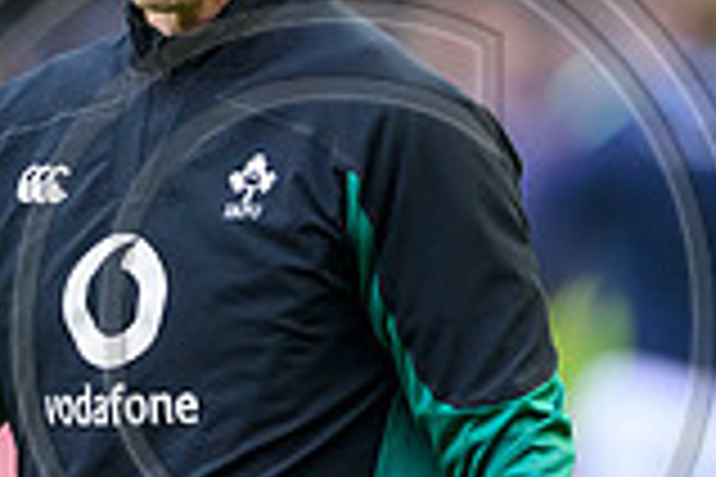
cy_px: 317
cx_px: 302
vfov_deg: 0.7
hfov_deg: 1.0
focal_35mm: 2045
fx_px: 40670
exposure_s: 1/1000
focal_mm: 560
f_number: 4
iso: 3200
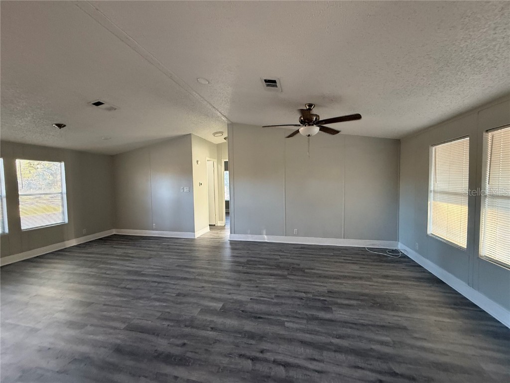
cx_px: 255
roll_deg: +1.0
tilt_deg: -2.7
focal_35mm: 14
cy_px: 192
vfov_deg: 85.7
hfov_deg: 102.1
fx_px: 206
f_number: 2.2
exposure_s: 1/69
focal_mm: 2.22
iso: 320
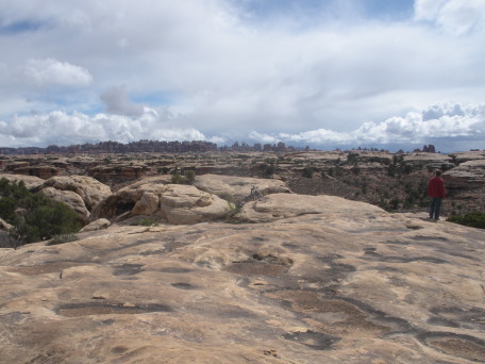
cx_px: 242
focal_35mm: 36
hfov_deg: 51.4
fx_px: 504
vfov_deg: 39.7
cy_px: 182
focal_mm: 6.3
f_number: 5.6
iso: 64
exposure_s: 1/541
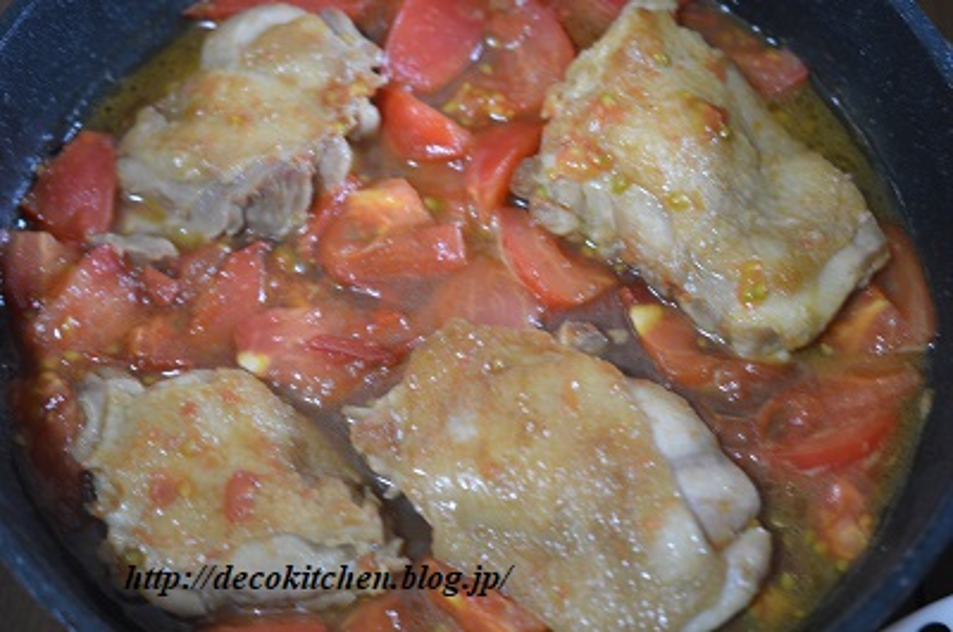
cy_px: 316
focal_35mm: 60
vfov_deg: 22.5
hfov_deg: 33.5
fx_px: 1585
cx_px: 476
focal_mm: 40
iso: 100
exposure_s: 1/3
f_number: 3
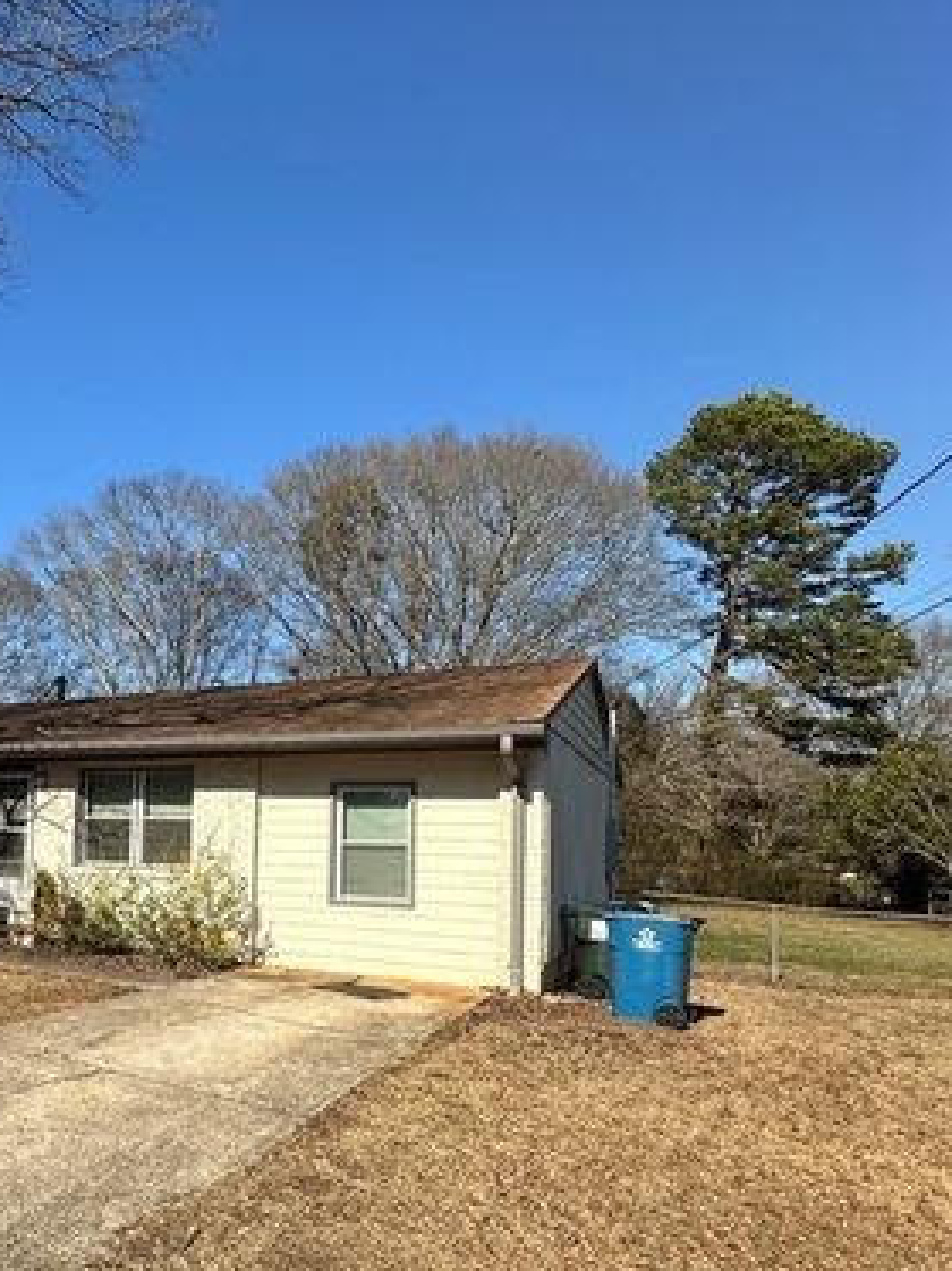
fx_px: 918
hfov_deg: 49.6
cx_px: 119
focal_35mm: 25
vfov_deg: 68.2
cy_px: 804
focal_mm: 2.22
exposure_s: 1/2132
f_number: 2.2
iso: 40
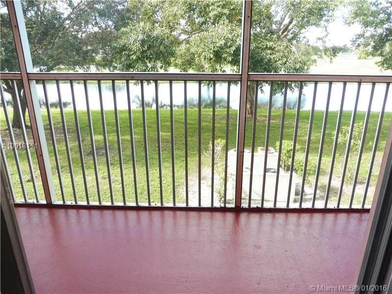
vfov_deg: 56.8
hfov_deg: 71.6
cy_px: 147
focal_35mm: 24
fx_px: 272
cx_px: 196
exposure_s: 1/100
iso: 200
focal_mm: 4.3
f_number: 3.3
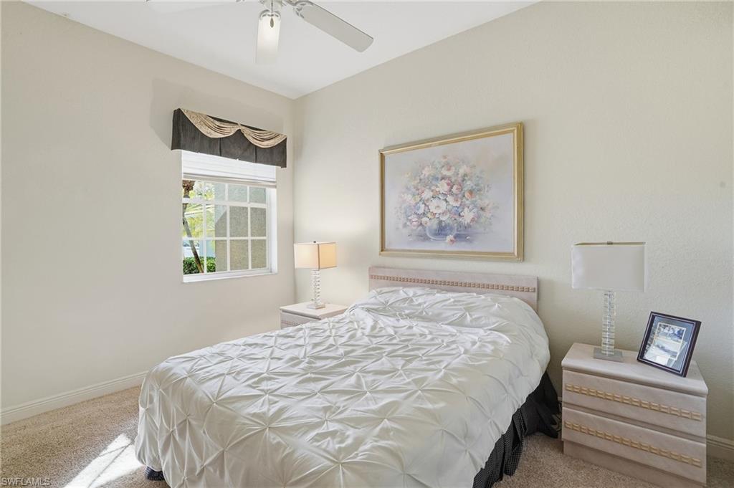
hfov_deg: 96.8
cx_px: 367
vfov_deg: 73.7
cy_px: 244
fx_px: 326
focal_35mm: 16
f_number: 9
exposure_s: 1/20
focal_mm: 16
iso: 200
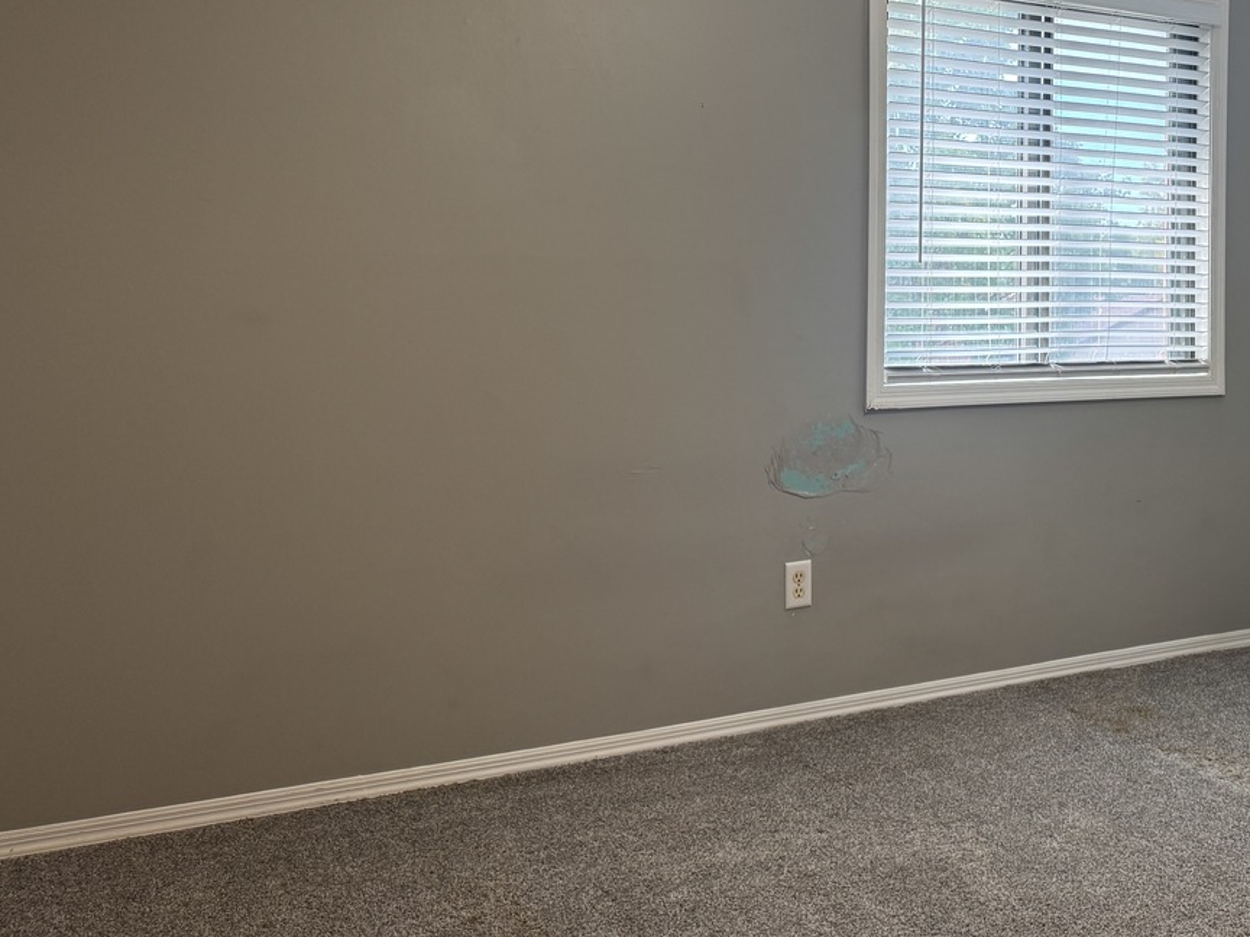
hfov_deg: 44.8
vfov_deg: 35.3
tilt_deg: +0.4
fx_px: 1444
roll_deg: -1.0
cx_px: 971
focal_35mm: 40
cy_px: 254
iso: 125
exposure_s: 1/120
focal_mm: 6.76
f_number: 1.78
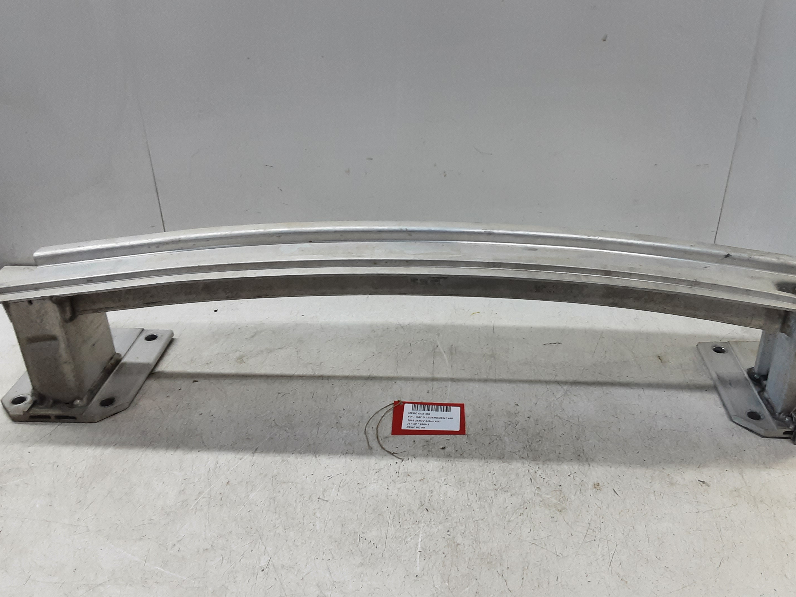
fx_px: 713
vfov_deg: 45.4
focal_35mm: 31
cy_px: 269
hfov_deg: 58.2
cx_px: 438
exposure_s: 1/50
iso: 80
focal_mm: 2.91
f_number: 1.9
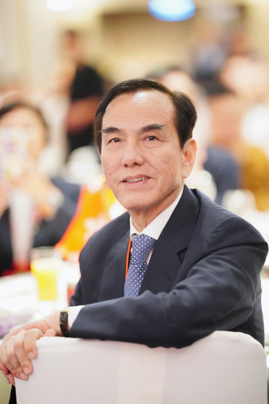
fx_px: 1681
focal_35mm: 150
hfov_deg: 9.1
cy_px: 202
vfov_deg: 13.7
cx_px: 134
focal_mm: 150
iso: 10000
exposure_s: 1/250
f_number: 2
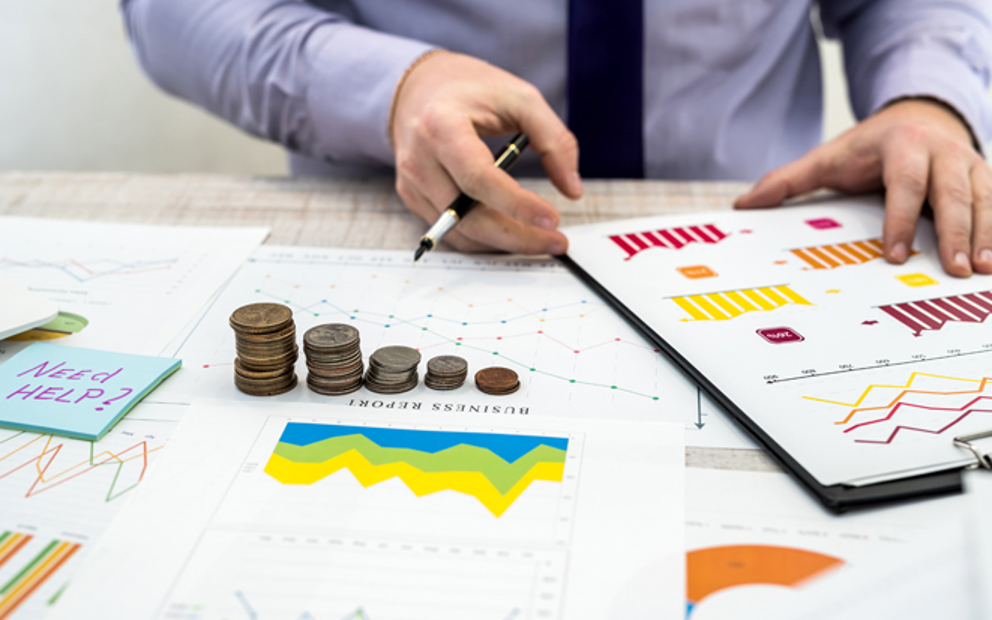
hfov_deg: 38.9
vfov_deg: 24.9
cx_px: 491
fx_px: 1406
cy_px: 288
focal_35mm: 52
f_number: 4
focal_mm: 50
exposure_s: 1/200
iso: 250
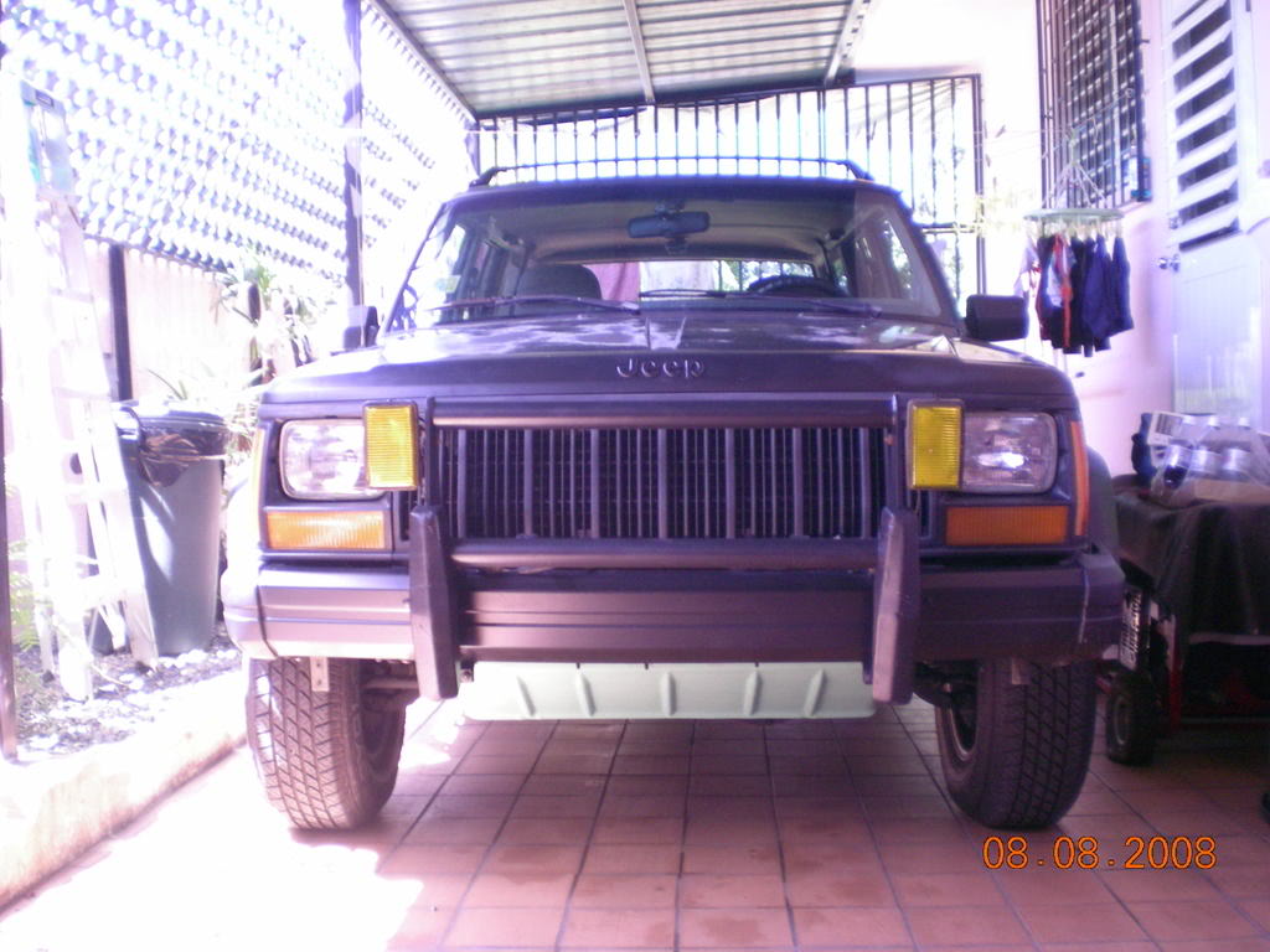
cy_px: 476
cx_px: 635
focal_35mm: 38
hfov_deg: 49.0
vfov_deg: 37.7
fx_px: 1394
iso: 200
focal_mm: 6.3
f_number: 3.1
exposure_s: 1/32.1
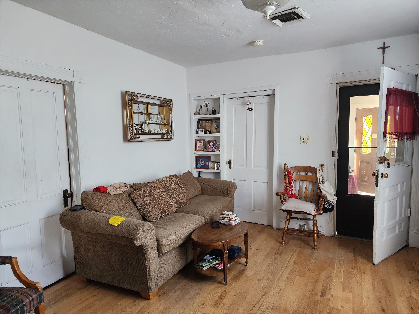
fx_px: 278
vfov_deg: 58.9
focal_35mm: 23
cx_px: 210
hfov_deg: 73.9
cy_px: 157
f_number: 1.8
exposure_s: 1/120
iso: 400
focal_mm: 6.4
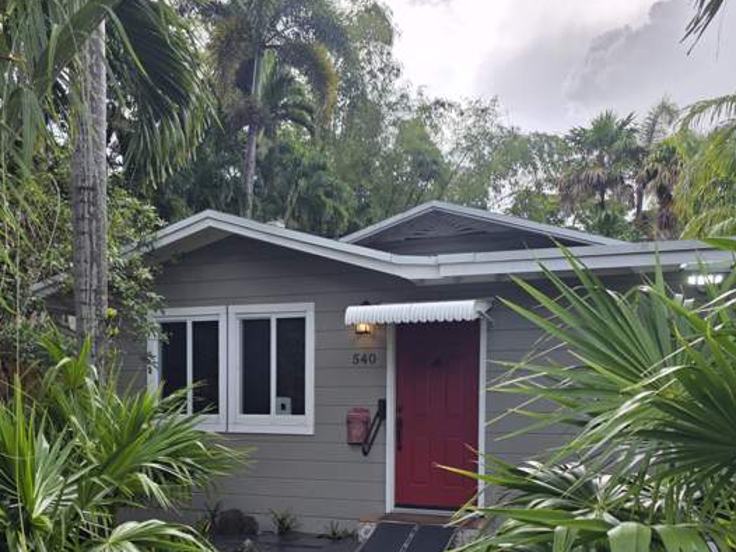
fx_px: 744
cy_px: 413
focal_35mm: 35
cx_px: 326
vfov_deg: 39.6
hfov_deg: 52.5
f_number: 1.7
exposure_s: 1/359
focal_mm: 6.3
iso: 32
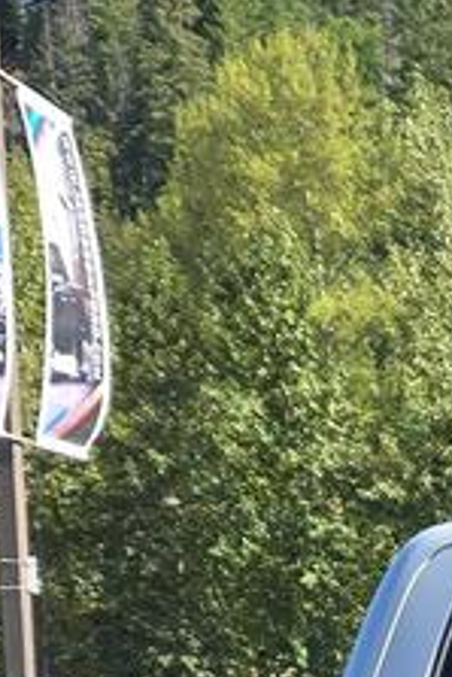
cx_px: 1317
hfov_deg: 8.5
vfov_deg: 13.7
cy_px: 1132
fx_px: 2576
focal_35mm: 137
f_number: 1.8
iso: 25
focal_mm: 5.4
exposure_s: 1/579
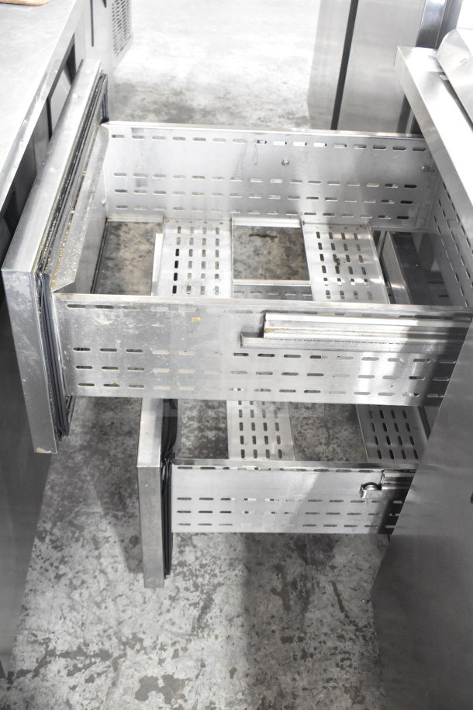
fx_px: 709
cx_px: 236
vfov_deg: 53.1
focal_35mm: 36
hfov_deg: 36.9
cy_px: 355
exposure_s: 1/125
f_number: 5.6
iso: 6400
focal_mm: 24
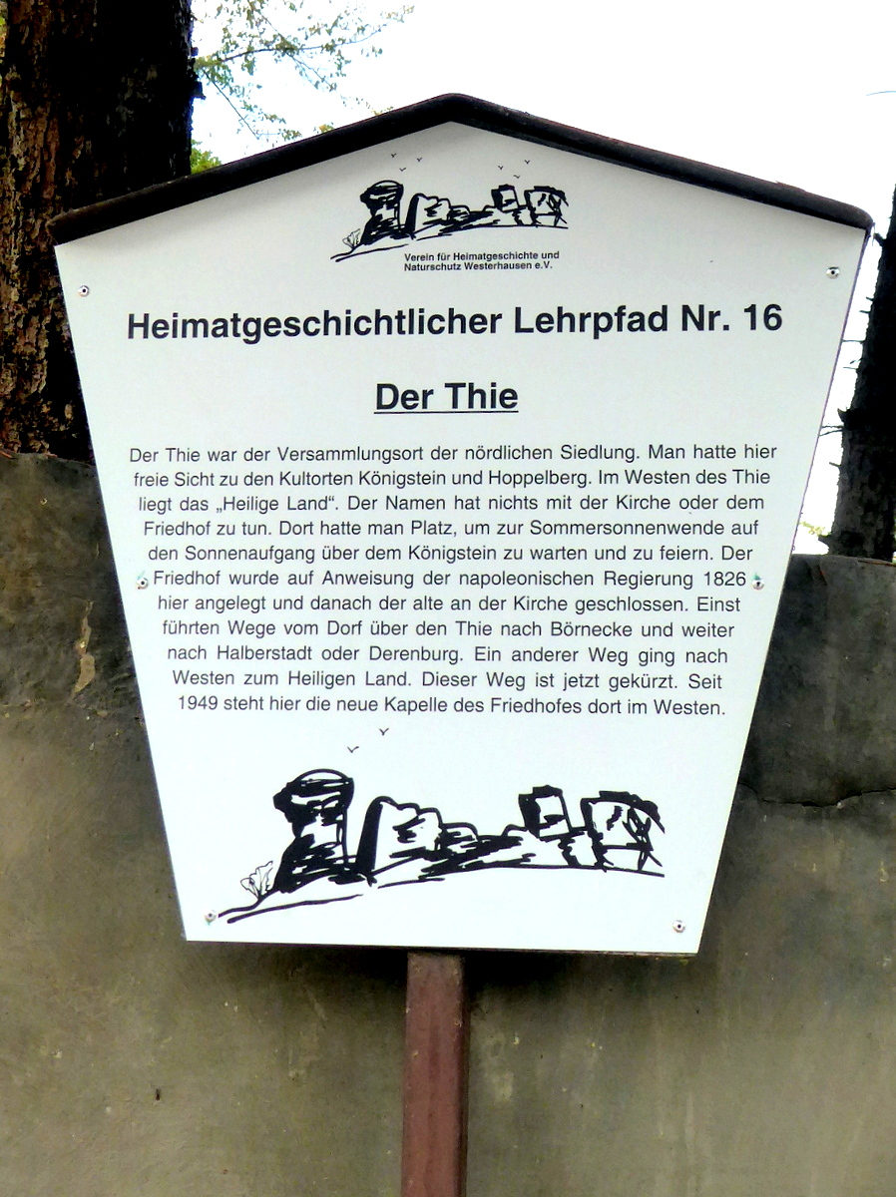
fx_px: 1348
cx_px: 448
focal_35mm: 39
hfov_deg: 36.8
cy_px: 598
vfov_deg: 47.9
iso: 160
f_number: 3.7
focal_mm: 6.7
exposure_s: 1/250
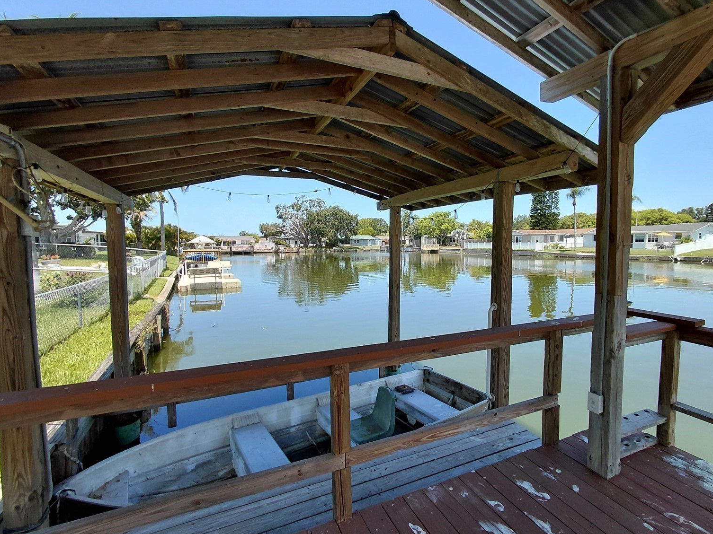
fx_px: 350
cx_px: 370
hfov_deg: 91.0
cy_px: 259
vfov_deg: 74.7
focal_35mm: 17
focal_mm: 1.64
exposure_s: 1/959
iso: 40
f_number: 2.2
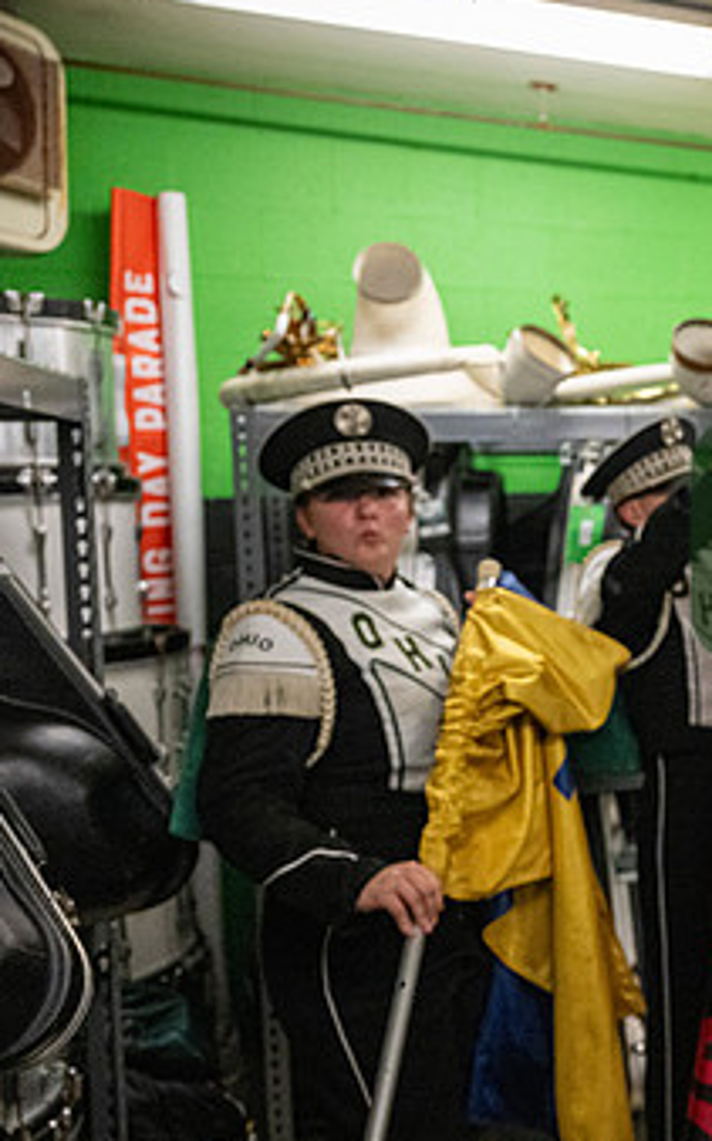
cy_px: 576
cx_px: 945
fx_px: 1305
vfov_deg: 47.2
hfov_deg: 25.8
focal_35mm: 42
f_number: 3.2
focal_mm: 24
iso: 5000
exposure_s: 1/500
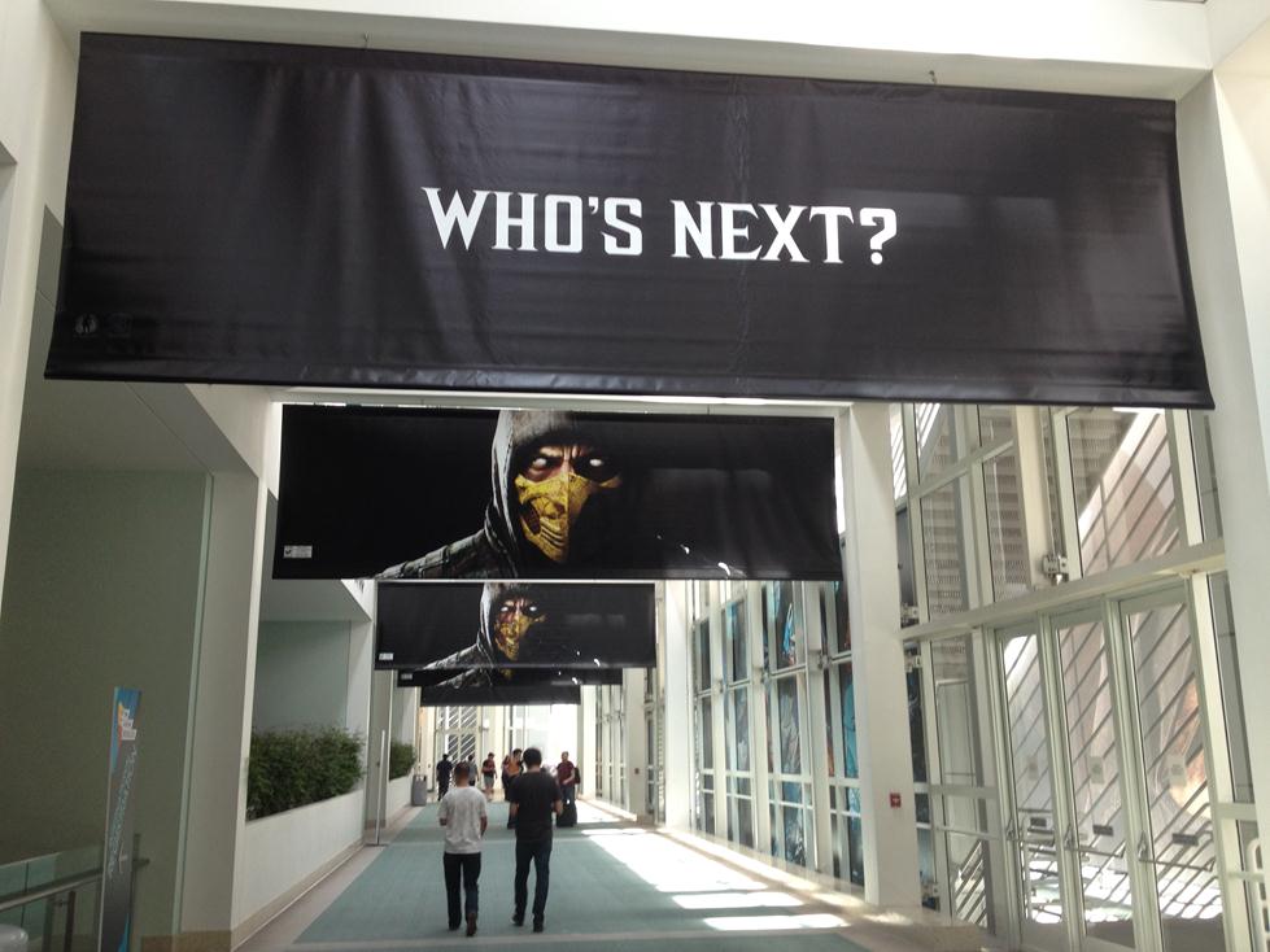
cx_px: 635
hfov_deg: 52.6
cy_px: 476
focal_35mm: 35
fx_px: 1284
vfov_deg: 40.7
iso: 50
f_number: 2.4
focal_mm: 4.28
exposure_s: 1/30
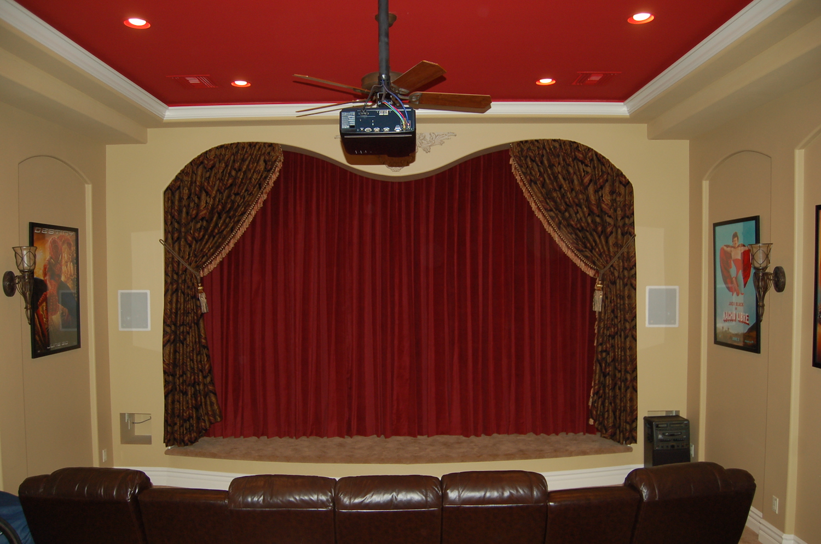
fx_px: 615
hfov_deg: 67.5
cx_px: 410
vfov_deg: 47.8
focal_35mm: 27
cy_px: 272
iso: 400
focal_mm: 18
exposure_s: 1/60
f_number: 3.5
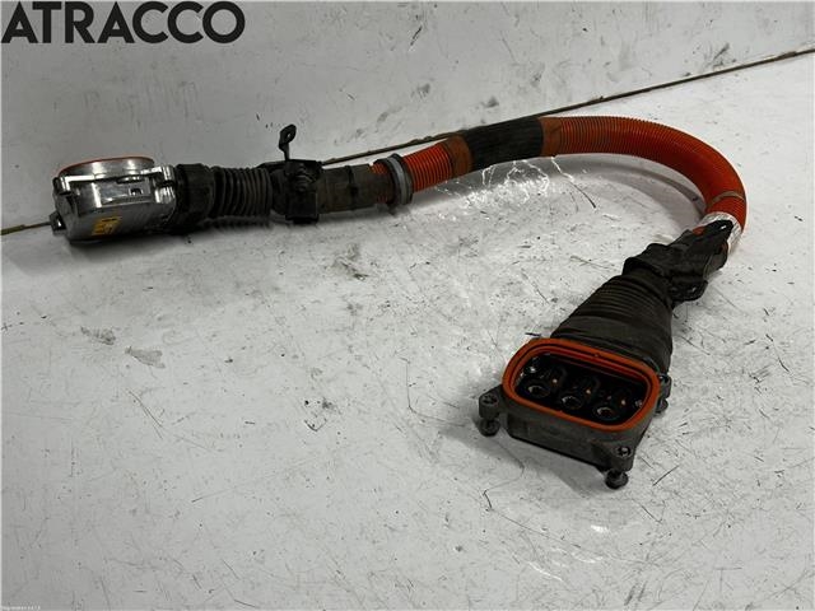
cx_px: 408
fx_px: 1130
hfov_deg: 39.7
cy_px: 306
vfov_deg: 30.3
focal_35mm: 48
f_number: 1.78
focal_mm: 6.86
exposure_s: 1/50
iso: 64
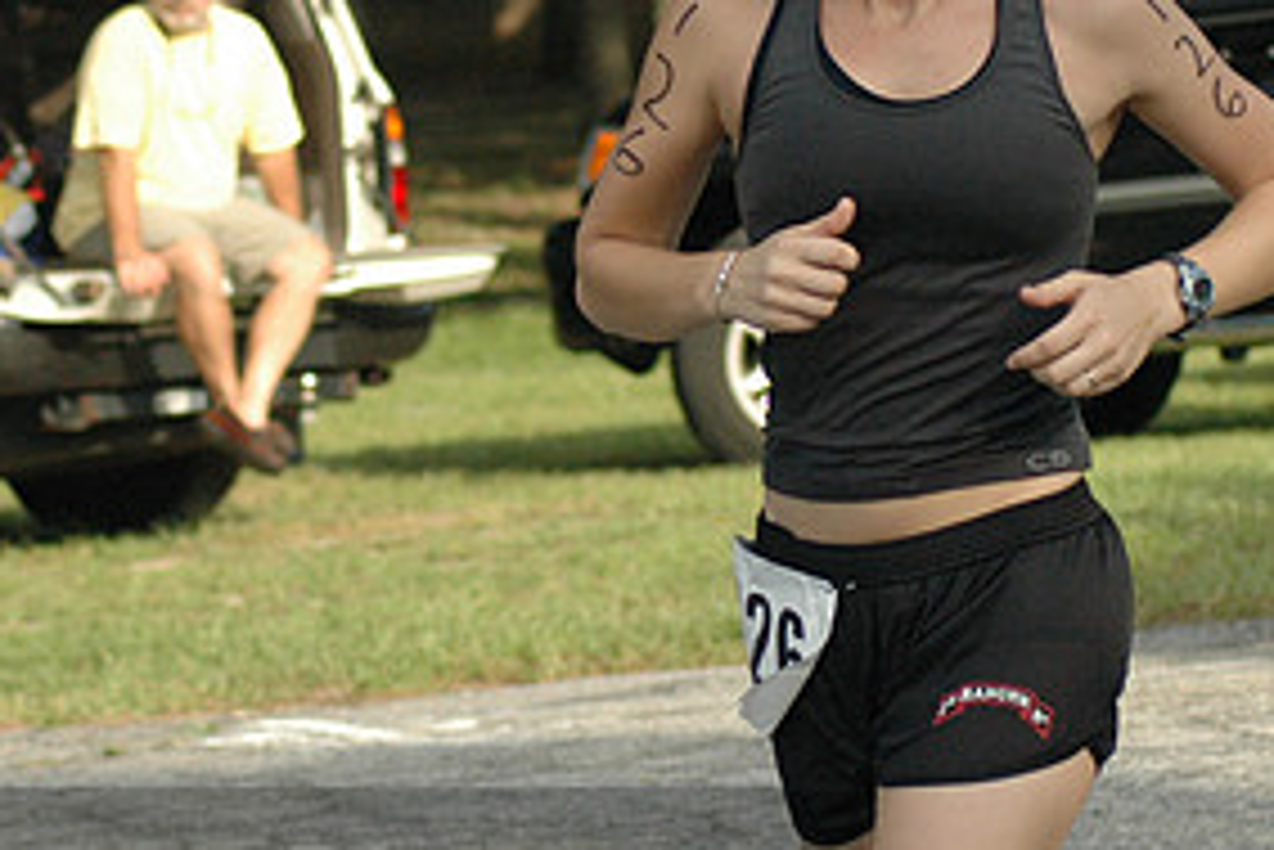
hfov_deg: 9.6
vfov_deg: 6.4
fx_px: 7612
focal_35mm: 215
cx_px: 684
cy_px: 218
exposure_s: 1/2000
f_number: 4.5
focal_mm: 70
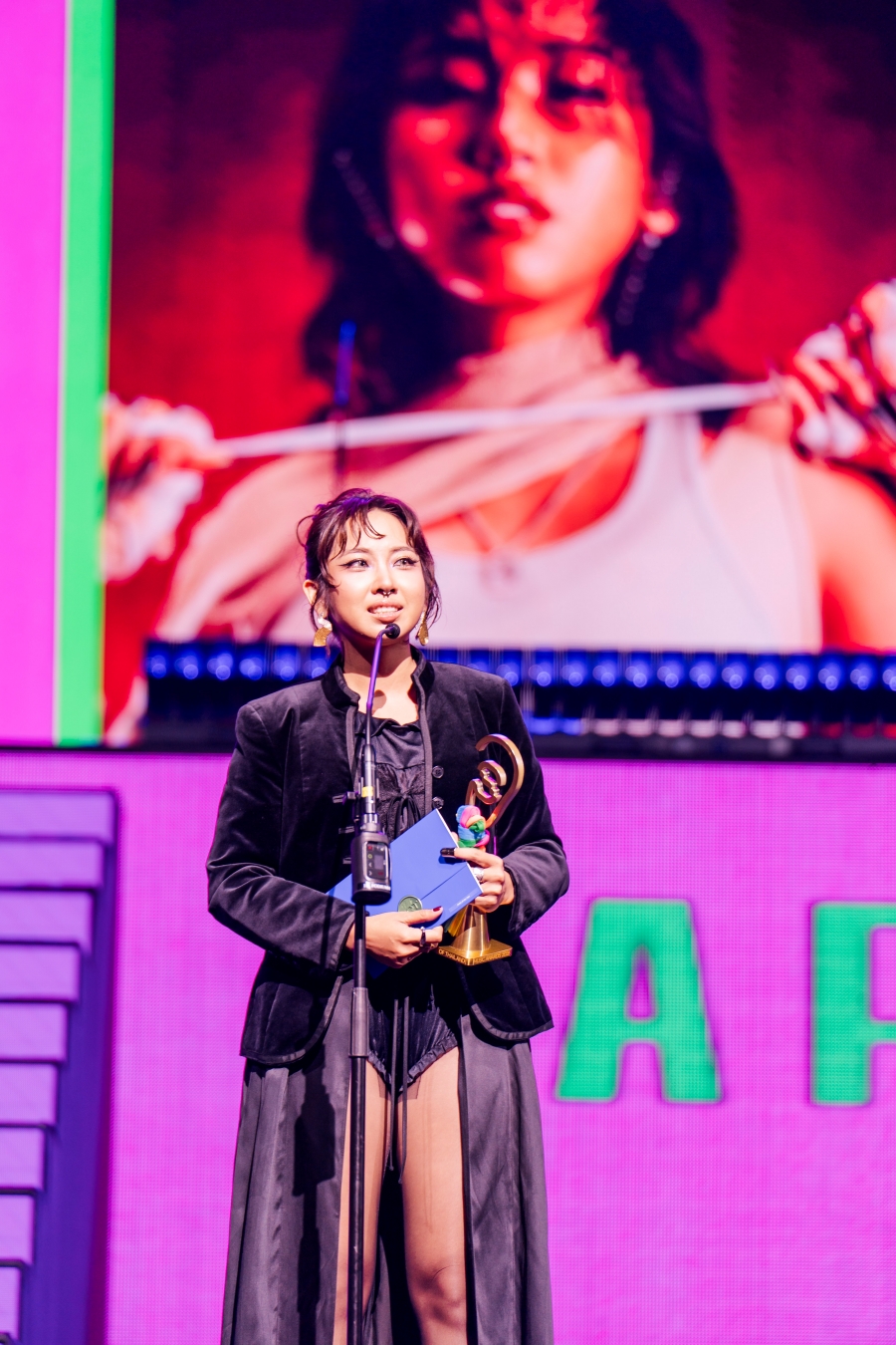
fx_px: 5002
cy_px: 672
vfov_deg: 15.3
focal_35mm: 134
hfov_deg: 10.2
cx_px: 448
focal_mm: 134
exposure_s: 1/200
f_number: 2.8
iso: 320
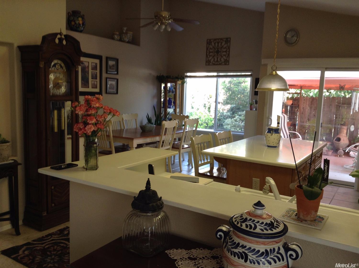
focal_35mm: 33
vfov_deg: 42.8
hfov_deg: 55.4
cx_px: 180
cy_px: 134
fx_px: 342
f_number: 2.4
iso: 32
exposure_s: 1/25
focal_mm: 3.3
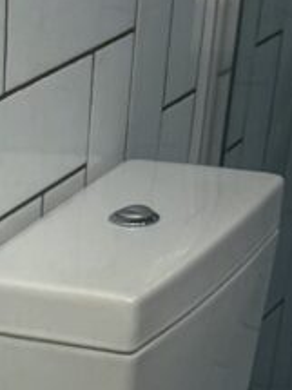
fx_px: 1396
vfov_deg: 12.6
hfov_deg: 11.2
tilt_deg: -42.2
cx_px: -218
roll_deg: +1.2
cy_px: 918
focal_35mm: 124
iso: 40
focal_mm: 5.7
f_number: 1.5
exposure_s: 1/152
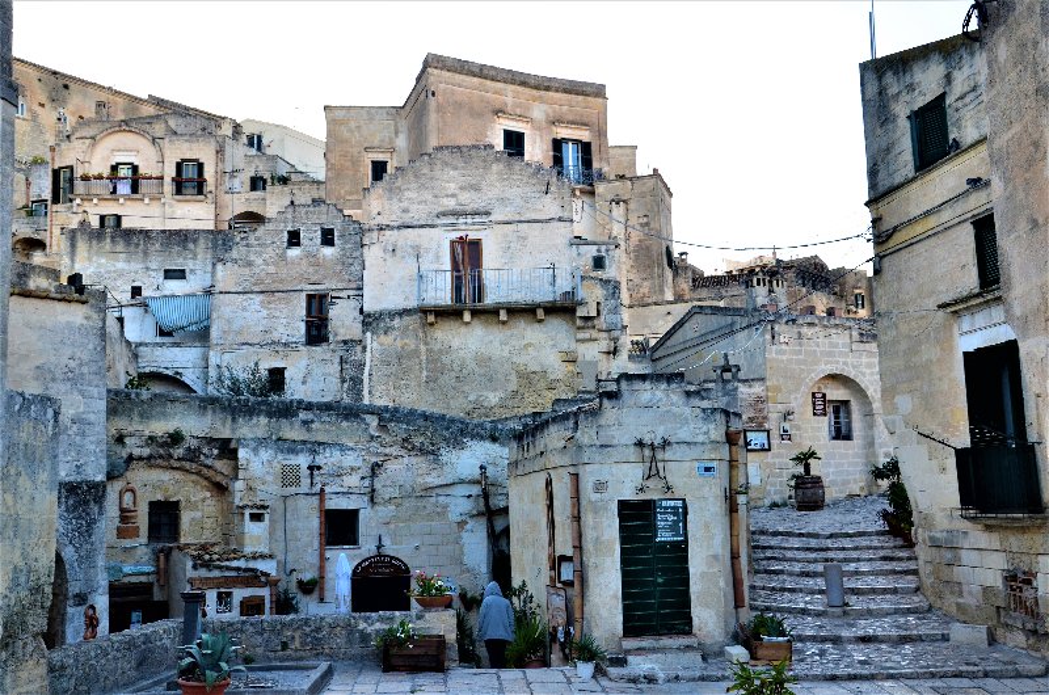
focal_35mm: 36
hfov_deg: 53.2
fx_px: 1047
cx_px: 524
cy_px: 348
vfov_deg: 36.7
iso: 400
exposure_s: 1/50
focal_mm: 24
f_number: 10
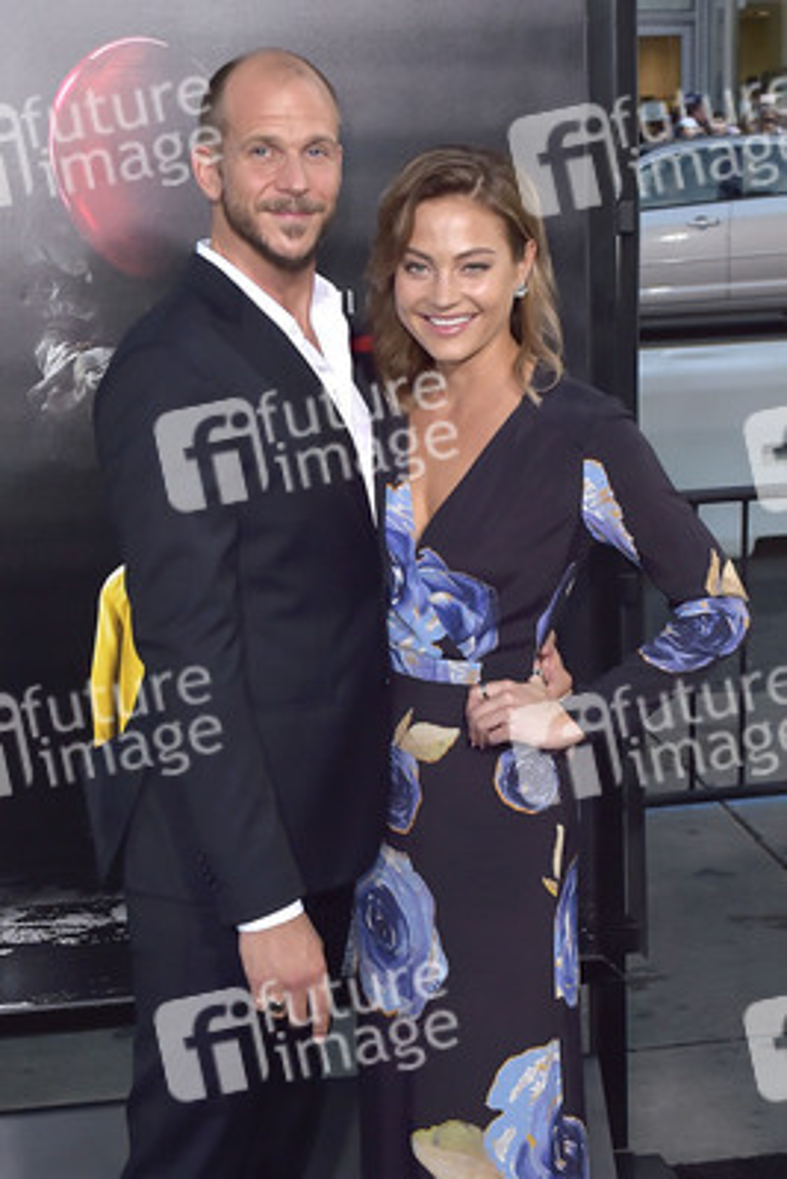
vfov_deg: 50.7
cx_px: 394
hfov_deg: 35.1
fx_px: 1245
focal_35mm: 38
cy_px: 590
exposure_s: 1/320
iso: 640
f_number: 6.3
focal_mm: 38
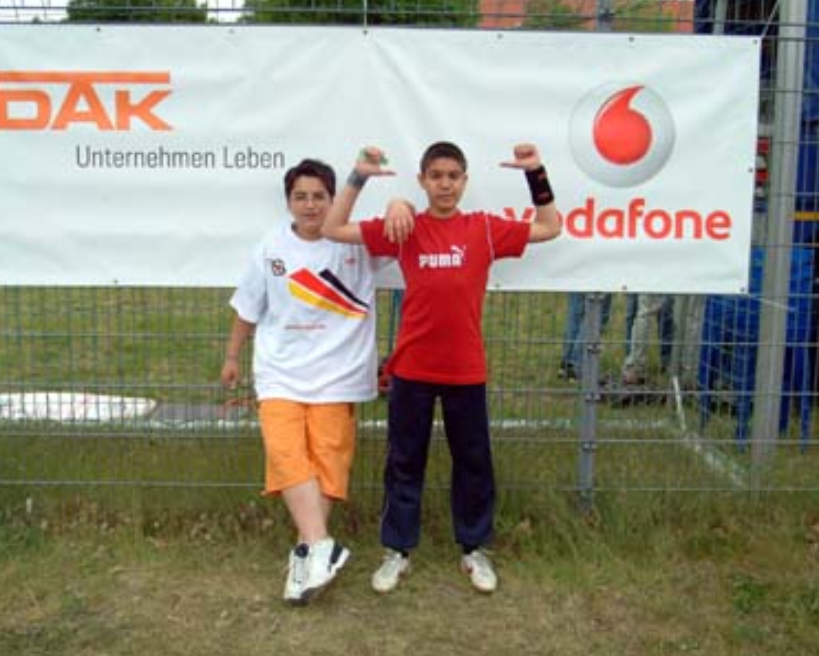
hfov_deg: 44.8
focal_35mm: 41
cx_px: 382
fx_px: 994
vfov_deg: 36.5
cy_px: 327
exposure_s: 1/250
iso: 400
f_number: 8
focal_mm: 24
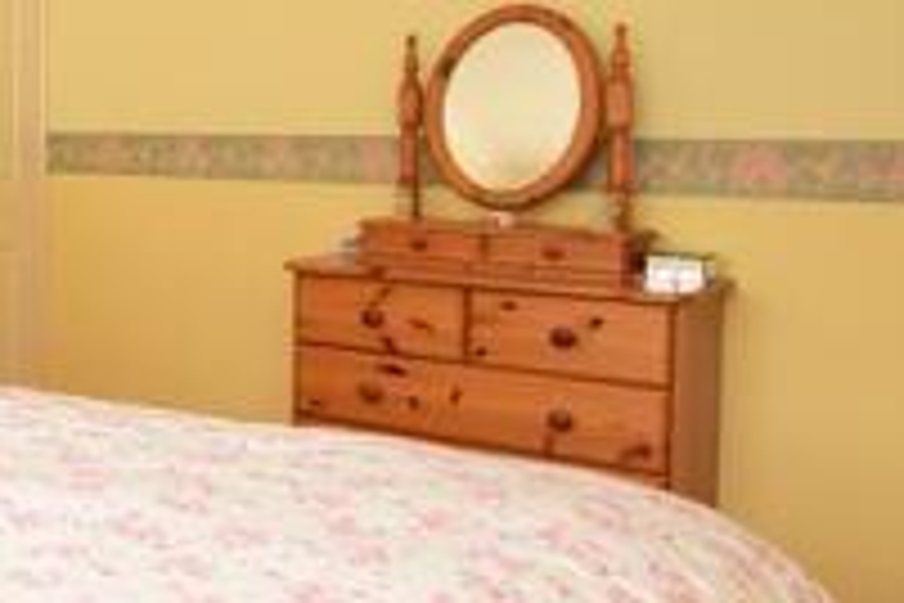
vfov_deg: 27.2
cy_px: 155
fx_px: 1230
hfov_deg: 30.1
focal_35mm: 49
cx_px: -328
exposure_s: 1/100
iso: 200
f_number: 6.3
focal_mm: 10
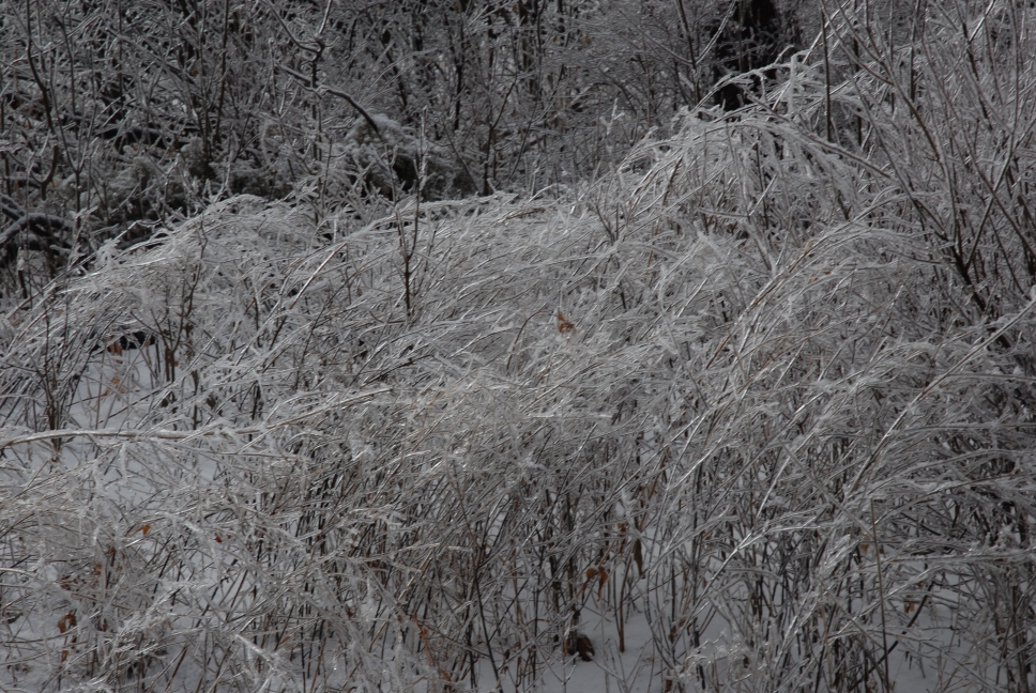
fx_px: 3025
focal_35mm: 105
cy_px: 346
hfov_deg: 19.4
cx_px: 518
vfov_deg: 13.1
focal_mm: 70
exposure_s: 1/320
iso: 100
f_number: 9
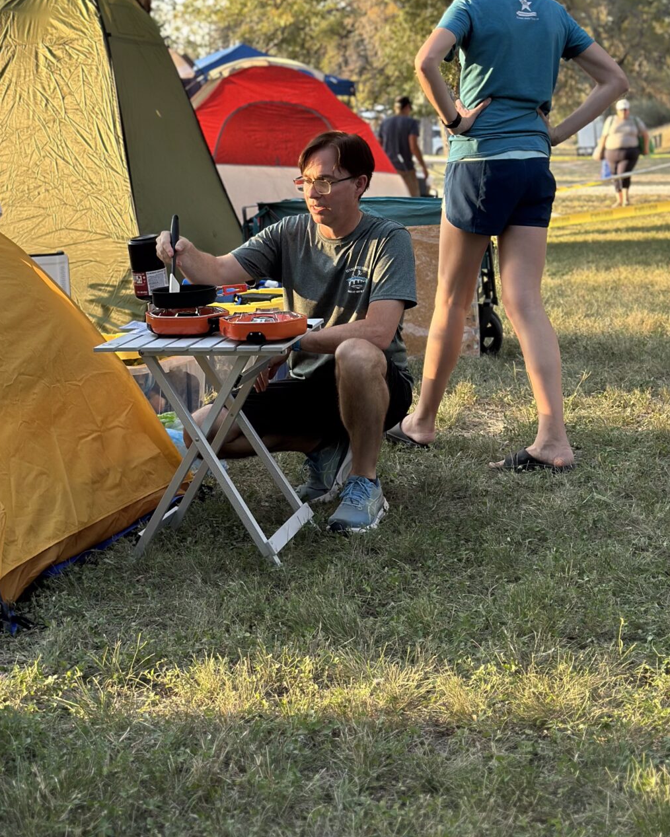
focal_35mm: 71
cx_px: 291
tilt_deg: -1.2
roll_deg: -1.7
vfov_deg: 26.4
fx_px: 1759
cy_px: 203
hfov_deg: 21.5
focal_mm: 6.86
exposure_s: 1/260
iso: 80
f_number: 1.78
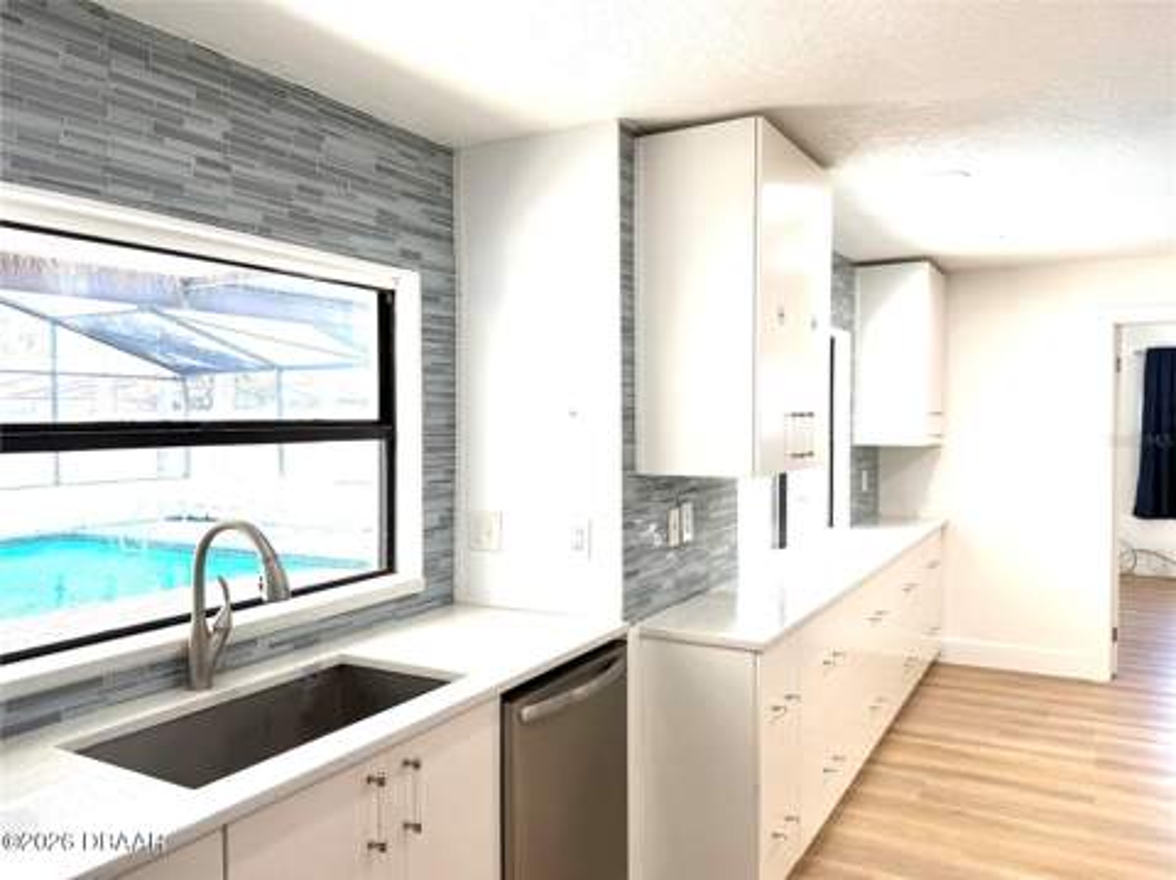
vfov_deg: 56.7
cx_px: 588
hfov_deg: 71.7
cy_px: 440
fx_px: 815
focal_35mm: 24
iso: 80
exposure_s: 1/293
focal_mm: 6.76
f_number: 1.78
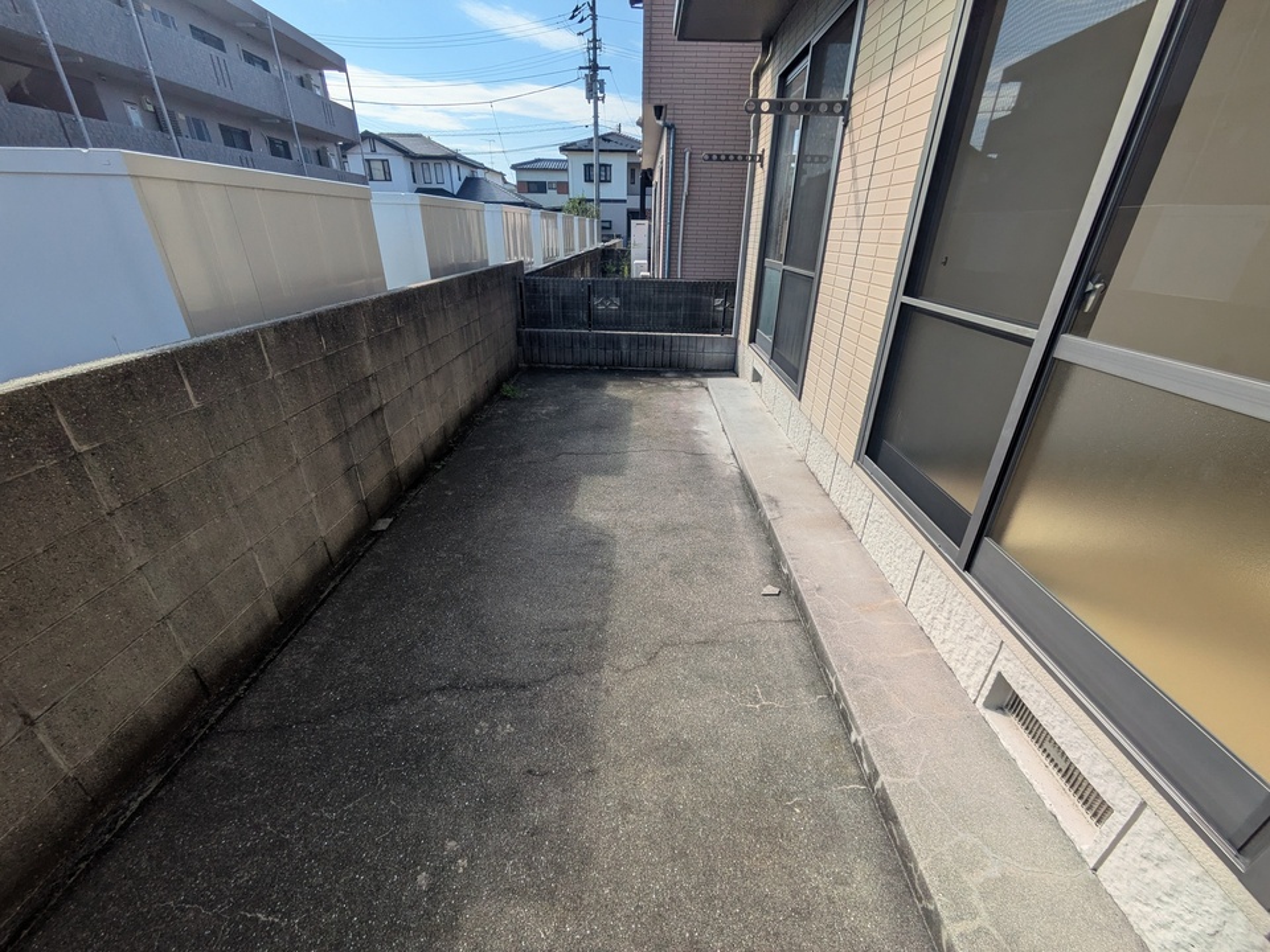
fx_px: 514
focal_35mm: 14
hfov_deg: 102.1
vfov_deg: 85.7
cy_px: 476
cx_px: 635
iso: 46
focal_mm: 1.83
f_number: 2.2
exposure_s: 1/1751
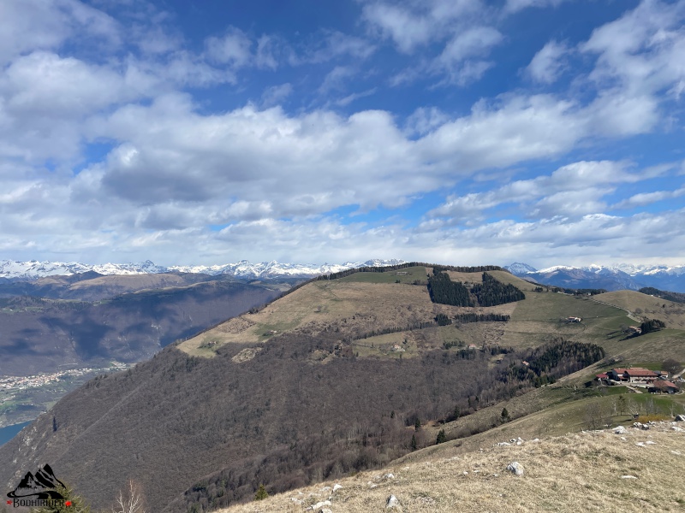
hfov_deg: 67.3
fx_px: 515
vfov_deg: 53.1
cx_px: 342
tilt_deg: +2.6
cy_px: 256
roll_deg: +1.4
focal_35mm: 26
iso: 32
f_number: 1.6
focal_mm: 4.2
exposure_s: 1/5556
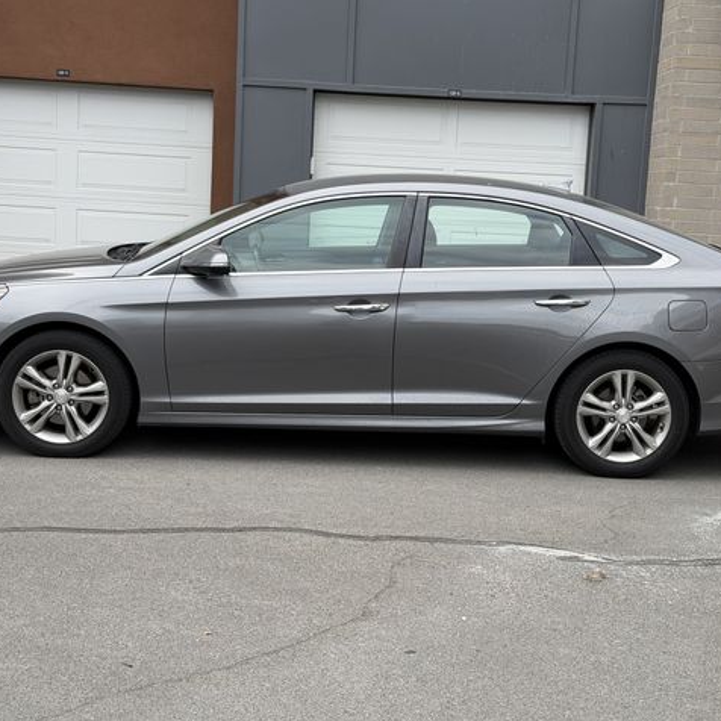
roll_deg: -2.7
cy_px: 360
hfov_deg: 30.0
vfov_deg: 30.0
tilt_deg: -6.7
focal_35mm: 57
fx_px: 1343
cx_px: 354
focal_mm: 6.76
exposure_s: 1/1484
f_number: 1.78
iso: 64
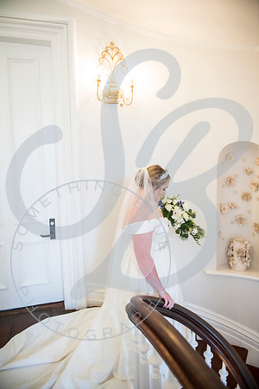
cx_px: 130
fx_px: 259
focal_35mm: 24
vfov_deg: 73.7
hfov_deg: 53.1
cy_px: 194
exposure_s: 1/125
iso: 1250
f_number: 2.8
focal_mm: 24
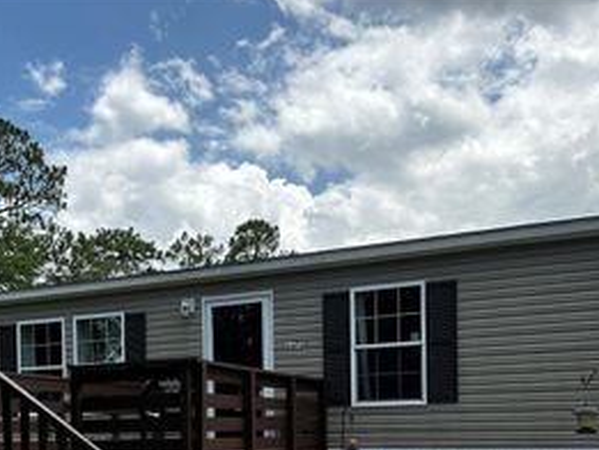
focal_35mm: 46
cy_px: 419
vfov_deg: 30.0
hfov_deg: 40.6
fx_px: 796
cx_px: 190
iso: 80
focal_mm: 6.86
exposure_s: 1/1562
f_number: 1.78
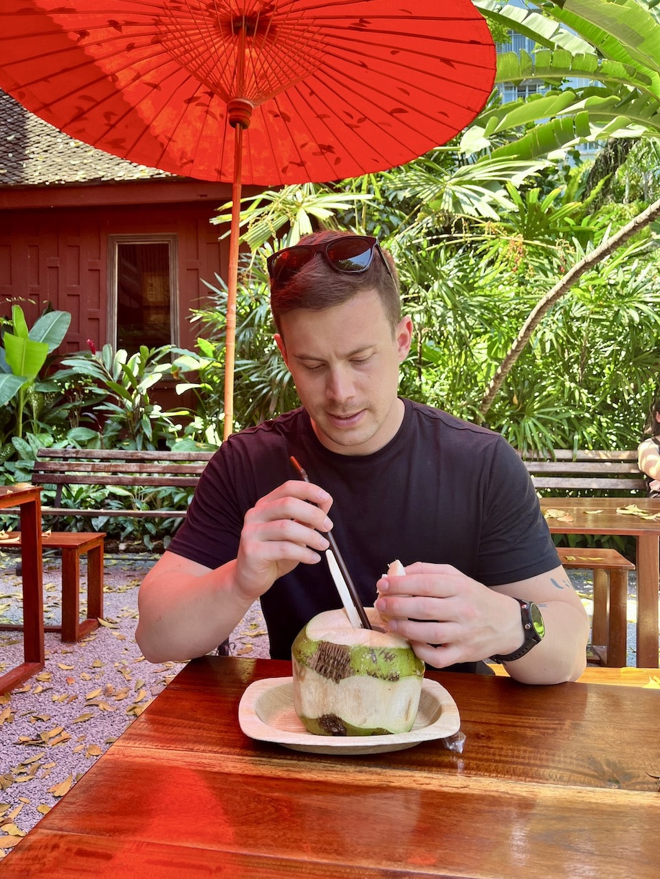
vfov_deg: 67.3
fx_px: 661
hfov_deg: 53.1
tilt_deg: -3.7
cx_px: 330
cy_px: 440
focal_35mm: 26
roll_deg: +0.9
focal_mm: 5.1
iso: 40
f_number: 1.6
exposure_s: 1/232
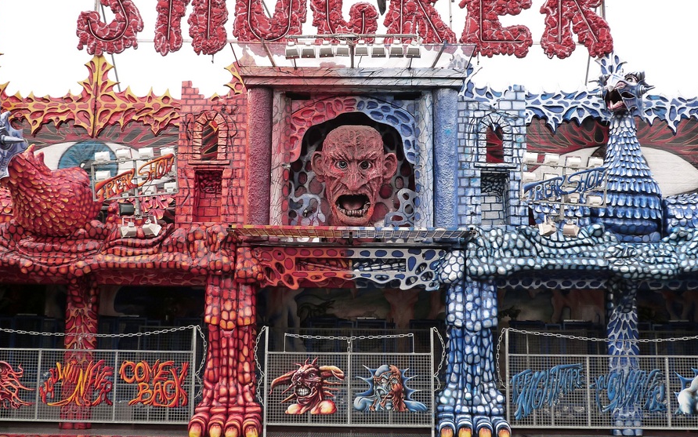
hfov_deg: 45.3
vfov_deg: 29.2
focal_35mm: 44
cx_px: 347
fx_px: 837
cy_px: 199
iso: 160
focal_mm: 6.5
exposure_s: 1/125
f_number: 4
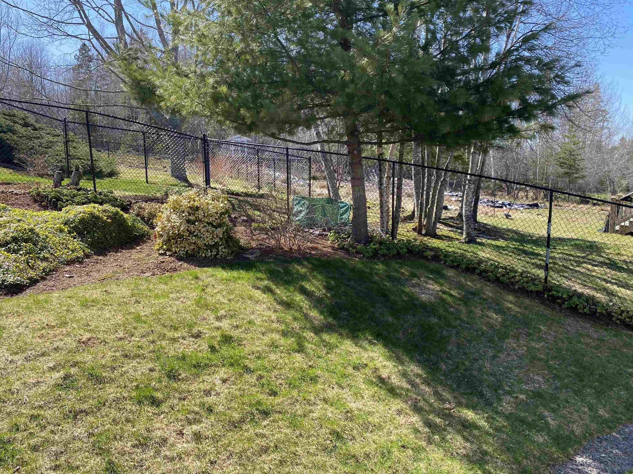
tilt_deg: -6.6
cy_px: 225
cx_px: 315
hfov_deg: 63.5
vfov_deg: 49.7
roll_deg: +1.2
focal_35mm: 28
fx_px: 512
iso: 32
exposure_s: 1/827
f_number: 1.8
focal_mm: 4.25
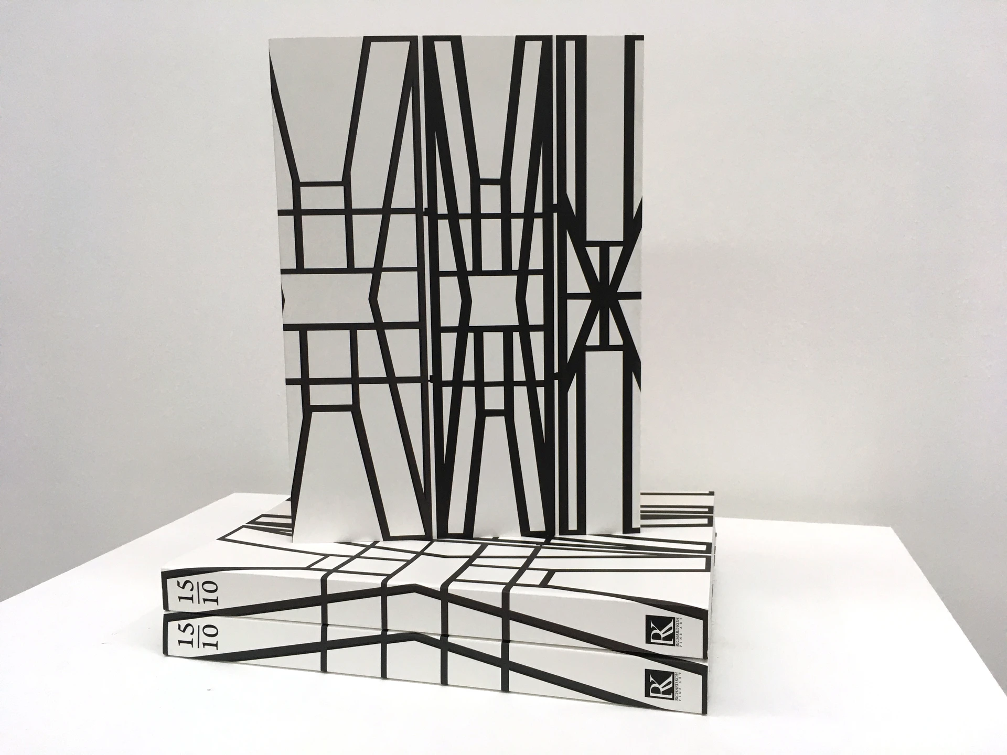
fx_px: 844
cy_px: 378
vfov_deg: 48.2
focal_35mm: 29
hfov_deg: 61.7
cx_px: 504
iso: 40
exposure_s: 1/33
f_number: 2.2
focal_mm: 4.15
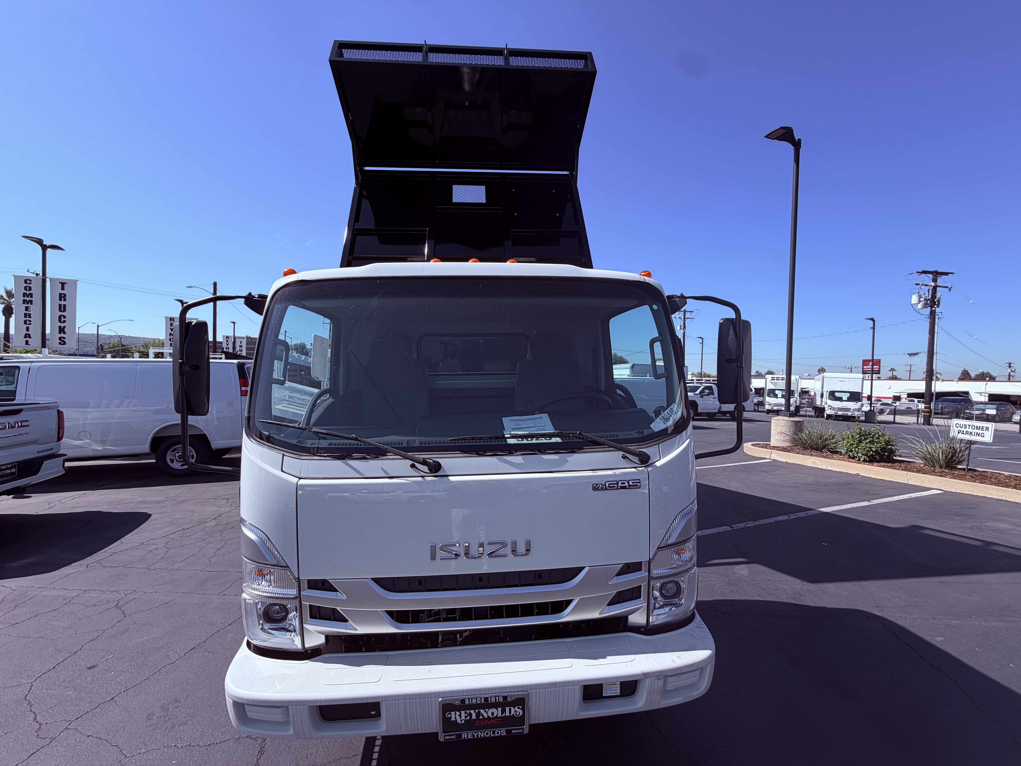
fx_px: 413
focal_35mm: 14
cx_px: 510
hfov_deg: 102.1
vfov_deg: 85.7
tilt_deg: -0.4
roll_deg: -1.4
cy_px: 383
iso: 25
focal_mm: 2.22
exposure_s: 1/770
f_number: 2.2
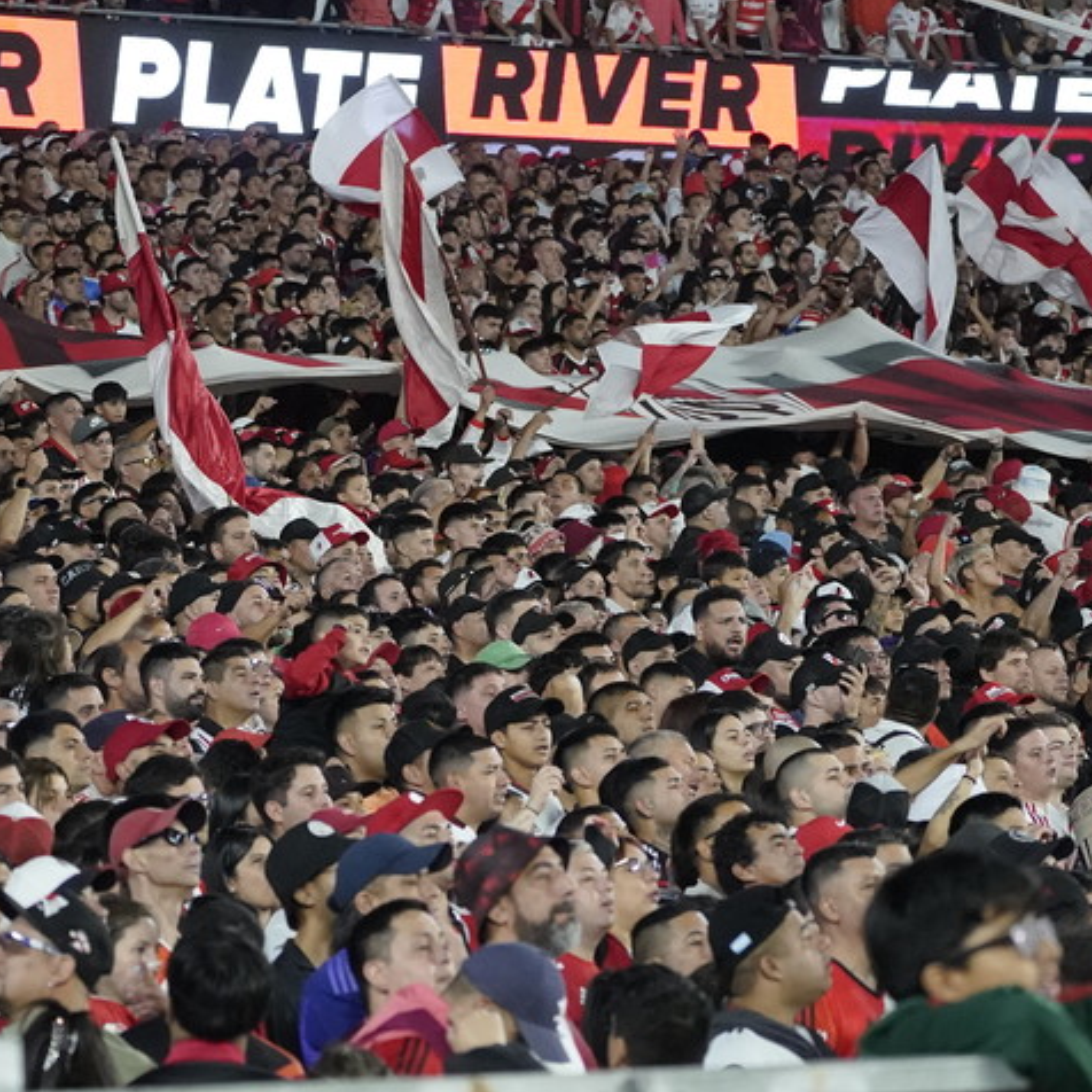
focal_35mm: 193
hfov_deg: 9.0
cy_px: 544
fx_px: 6888
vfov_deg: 9.1
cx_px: 268
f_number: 4.5
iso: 8000
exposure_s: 1/1000
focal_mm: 100
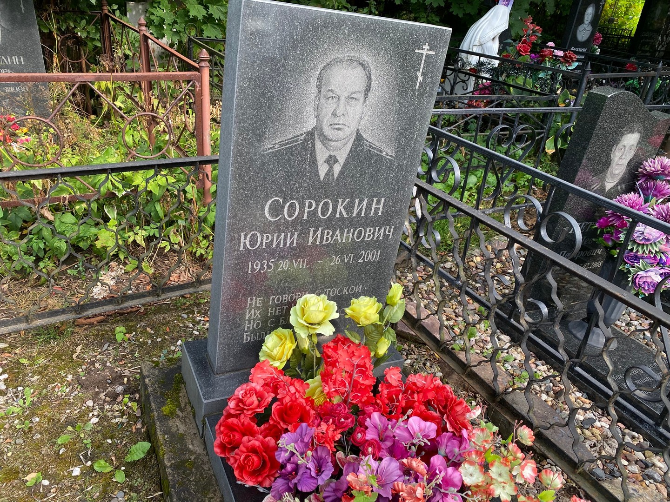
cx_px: 335
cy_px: 251
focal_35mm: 26
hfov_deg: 67.3
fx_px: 503
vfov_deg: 53.1
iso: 32
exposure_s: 1/251
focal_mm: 4.25
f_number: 1.8
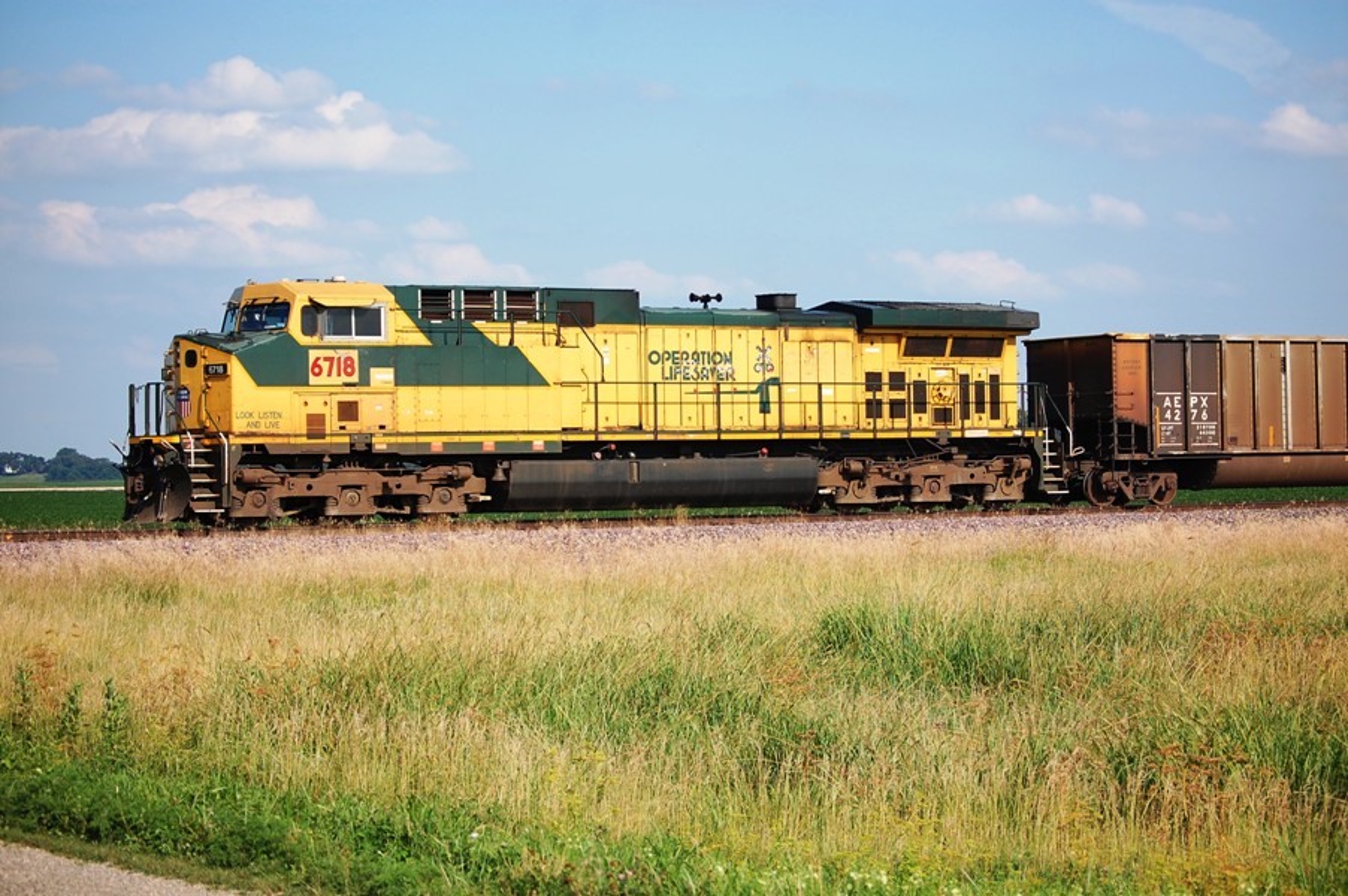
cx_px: 674
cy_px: 448
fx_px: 3087
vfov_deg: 16.5
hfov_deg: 24.6
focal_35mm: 82
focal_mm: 55
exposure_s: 1/1250
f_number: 4.5
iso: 200
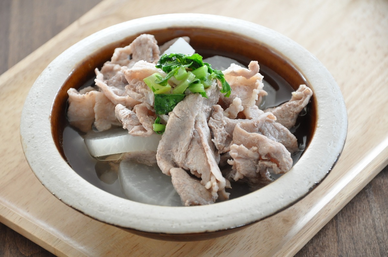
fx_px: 1695
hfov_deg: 13.1
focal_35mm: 158
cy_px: 128
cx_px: 194
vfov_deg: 8.7
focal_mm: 105
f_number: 5.6
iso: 1600
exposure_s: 1/40
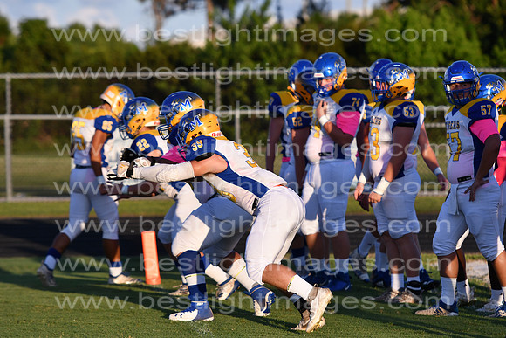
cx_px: 253
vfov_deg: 5.9
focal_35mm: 232
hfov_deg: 8.9
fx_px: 3269
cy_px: 169
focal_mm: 155
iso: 400
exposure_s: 1/4000
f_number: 4
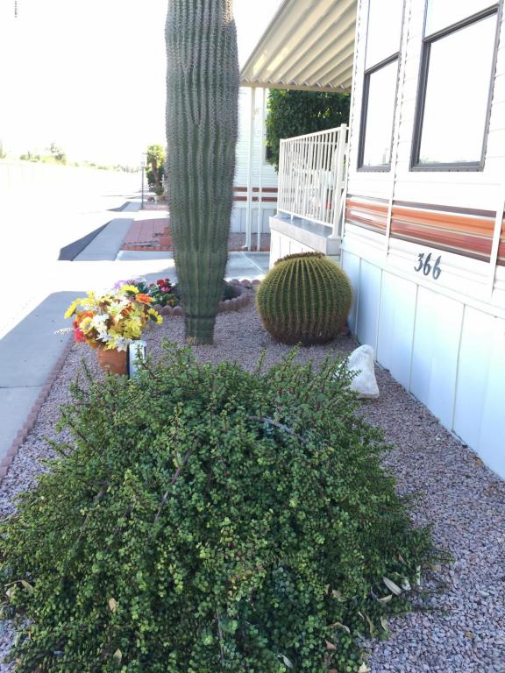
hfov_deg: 48.2
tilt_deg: -14.8
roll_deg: -0.8
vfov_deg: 61.7
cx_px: 252
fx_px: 564
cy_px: 336
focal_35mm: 29
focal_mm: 4.15
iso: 32
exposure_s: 1/123
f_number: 2.2
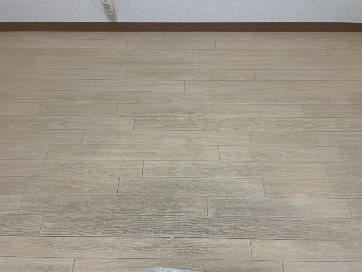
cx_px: 181
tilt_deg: -57.8
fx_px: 272
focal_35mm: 26
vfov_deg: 53.1
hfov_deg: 67.3
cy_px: 136
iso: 100
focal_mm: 4.2
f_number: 1.6
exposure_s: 1/60
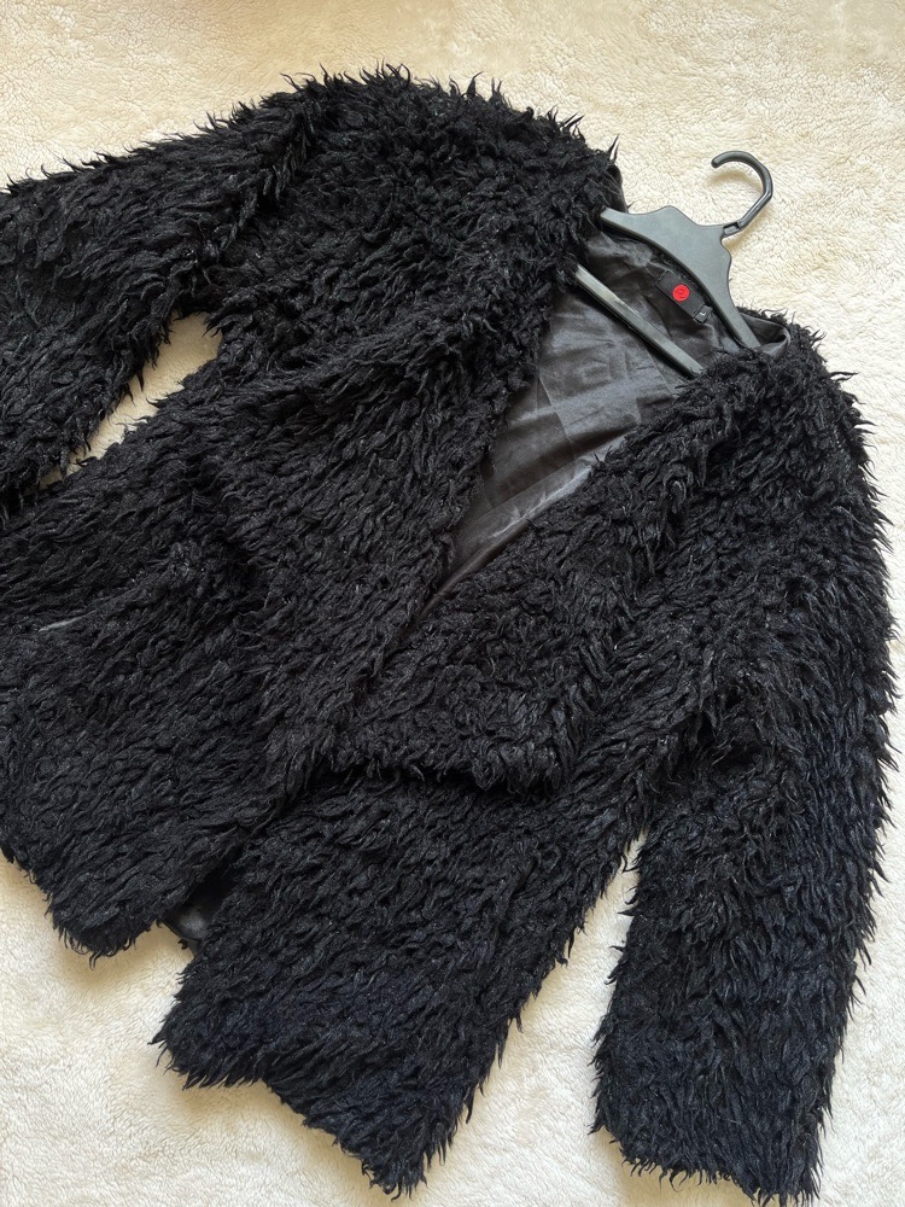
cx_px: 452
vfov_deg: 67.3
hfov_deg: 53.1
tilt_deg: -84.1
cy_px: 604
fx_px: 906
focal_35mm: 26
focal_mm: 5.1
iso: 40
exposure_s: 1/122
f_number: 1.6
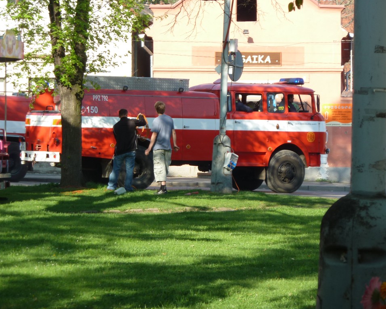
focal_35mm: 190
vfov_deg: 8.1
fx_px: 2171
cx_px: 188
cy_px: 154
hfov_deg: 10.2
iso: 80
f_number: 4.5
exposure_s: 1/125
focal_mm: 29.9
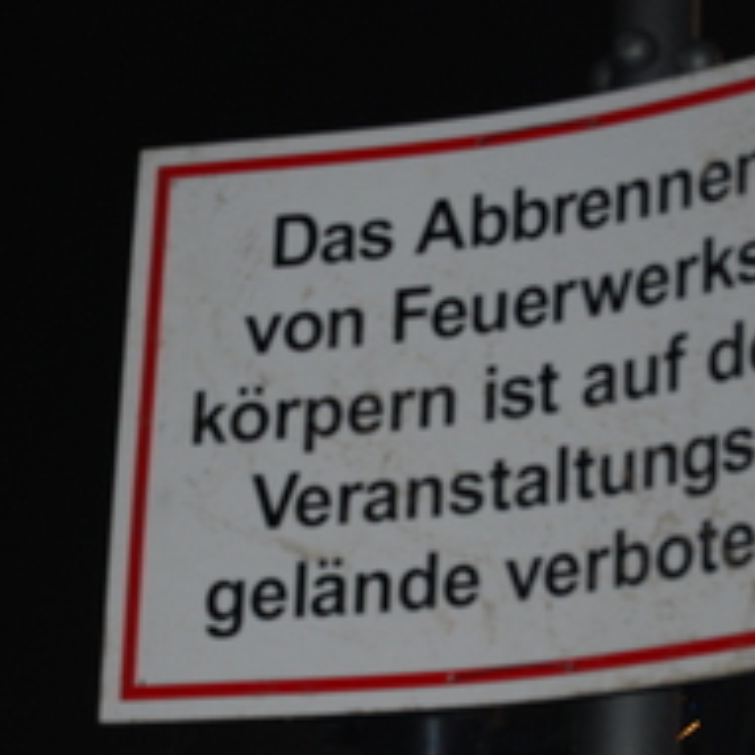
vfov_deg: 11.9
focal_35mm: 147
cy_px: 407
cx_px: 376
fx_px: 3625
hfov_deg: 11.9
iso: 400
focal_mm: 55
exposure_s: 1/60
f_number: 5.6
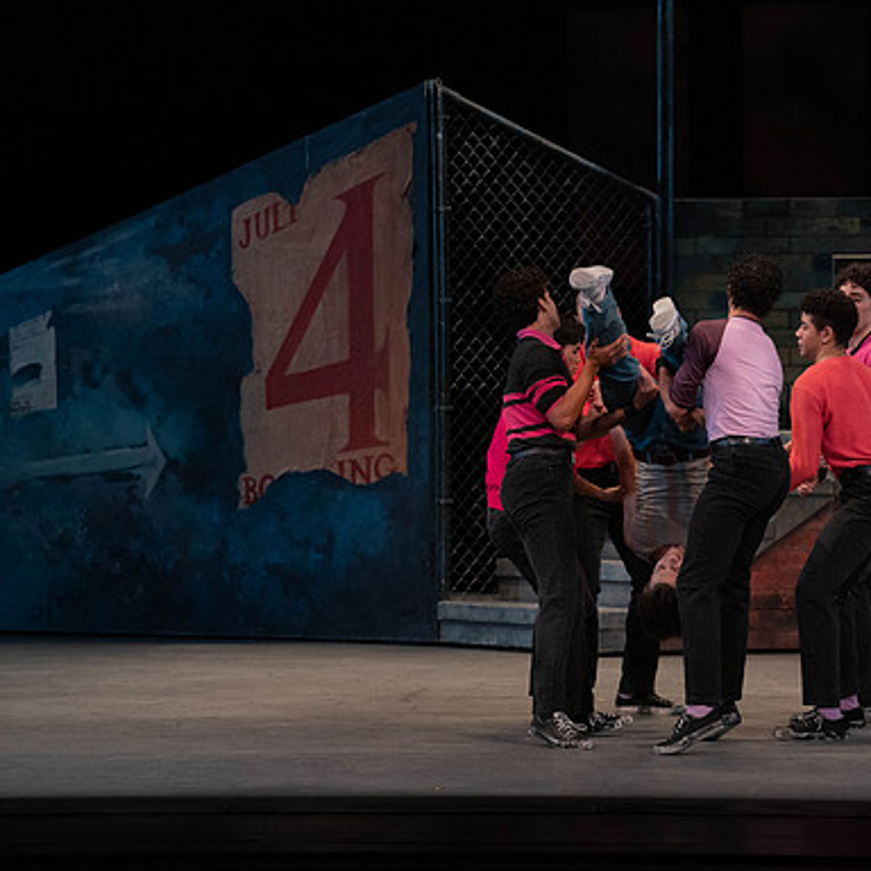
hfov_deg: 7.6
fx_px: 6547
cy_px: 434
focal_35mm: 230
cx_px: 549
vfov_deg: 7.6
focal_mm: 179
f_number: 4.5
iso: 3200
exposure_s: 1/400
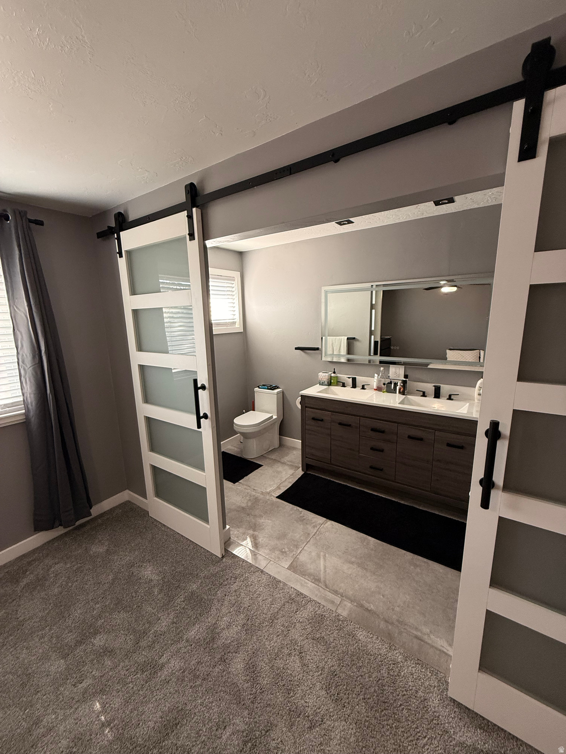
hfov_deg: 85.7
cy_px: 377
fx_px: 305
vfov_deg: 102.1
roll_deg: +2.0
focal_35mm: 14
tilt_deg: -10.1
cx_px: 283
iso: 200
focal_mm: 2.22
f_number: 2.2
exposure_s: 1/99
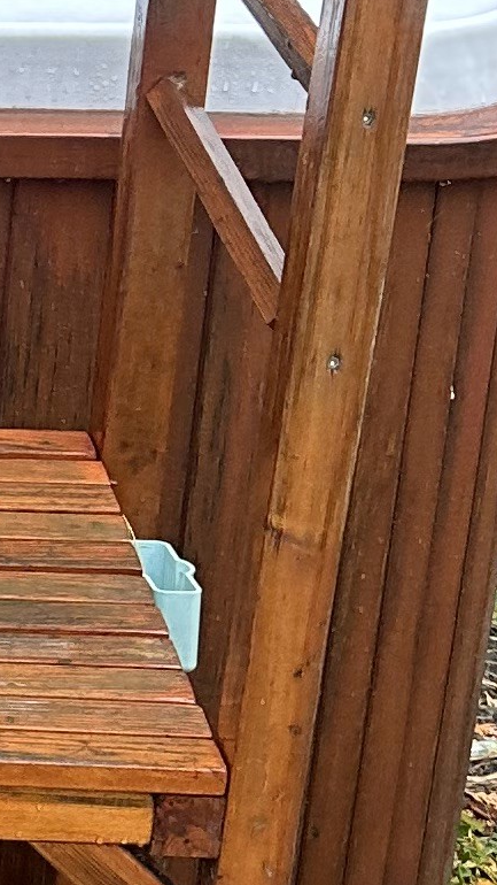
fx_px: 3210
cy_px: 121
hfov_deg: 7.8
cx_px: -915
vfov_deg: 15.5
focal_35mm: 137
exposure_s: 1/121
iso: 80
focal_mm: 6.86
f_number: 1.78
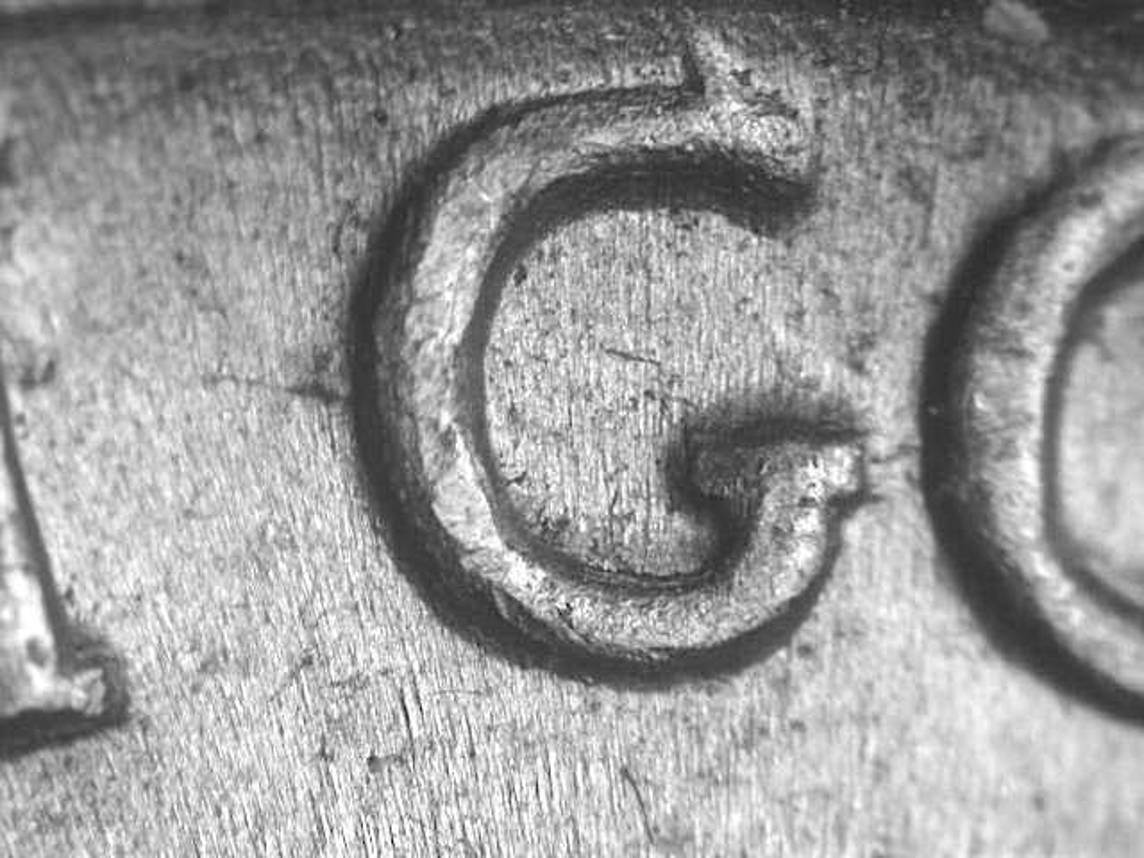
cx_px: 572
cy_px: 429
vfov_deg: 10.0
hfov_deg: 13.3
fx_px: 4891
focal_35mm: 148
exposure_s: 1/10.3
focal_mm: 30.6
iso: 100
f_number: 4.9
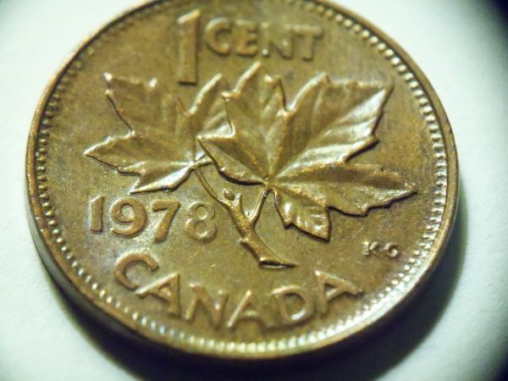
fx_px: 1350
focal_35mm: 92
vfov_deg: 16.1
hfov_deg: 21.3
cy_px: 190
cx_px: 254
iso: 1600
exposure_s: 1/60
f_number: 4.2
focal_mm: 16.3
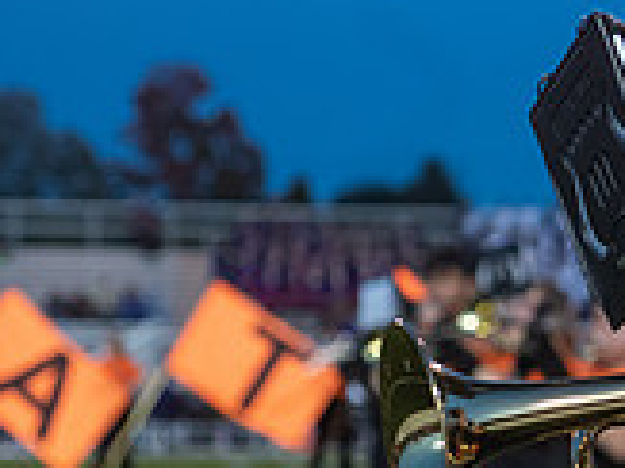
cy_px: 420
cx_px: 1097
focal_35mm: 171
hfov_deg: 10.9
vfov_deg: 8.6
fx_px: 3085
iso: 1600
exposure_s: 1/320
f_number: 4
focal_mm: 50
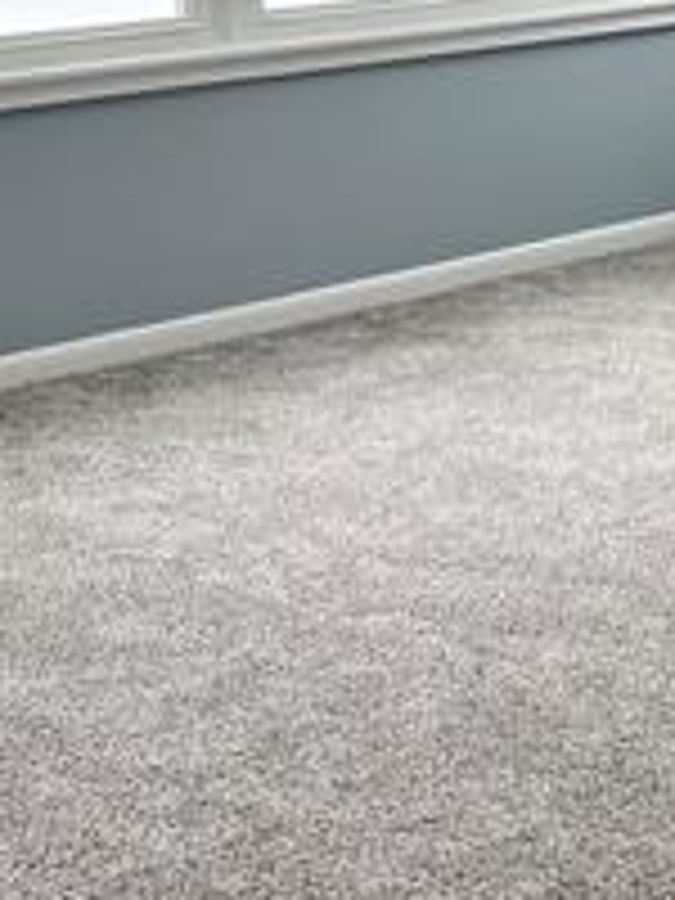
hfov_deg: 15.4
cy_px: 374
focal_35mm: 92
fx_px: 2392
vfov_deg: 21.3
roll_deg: +1.0
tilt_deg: -14.7
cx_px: 860
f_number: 1.78
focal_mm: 6.76
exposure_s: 1/206
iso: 125
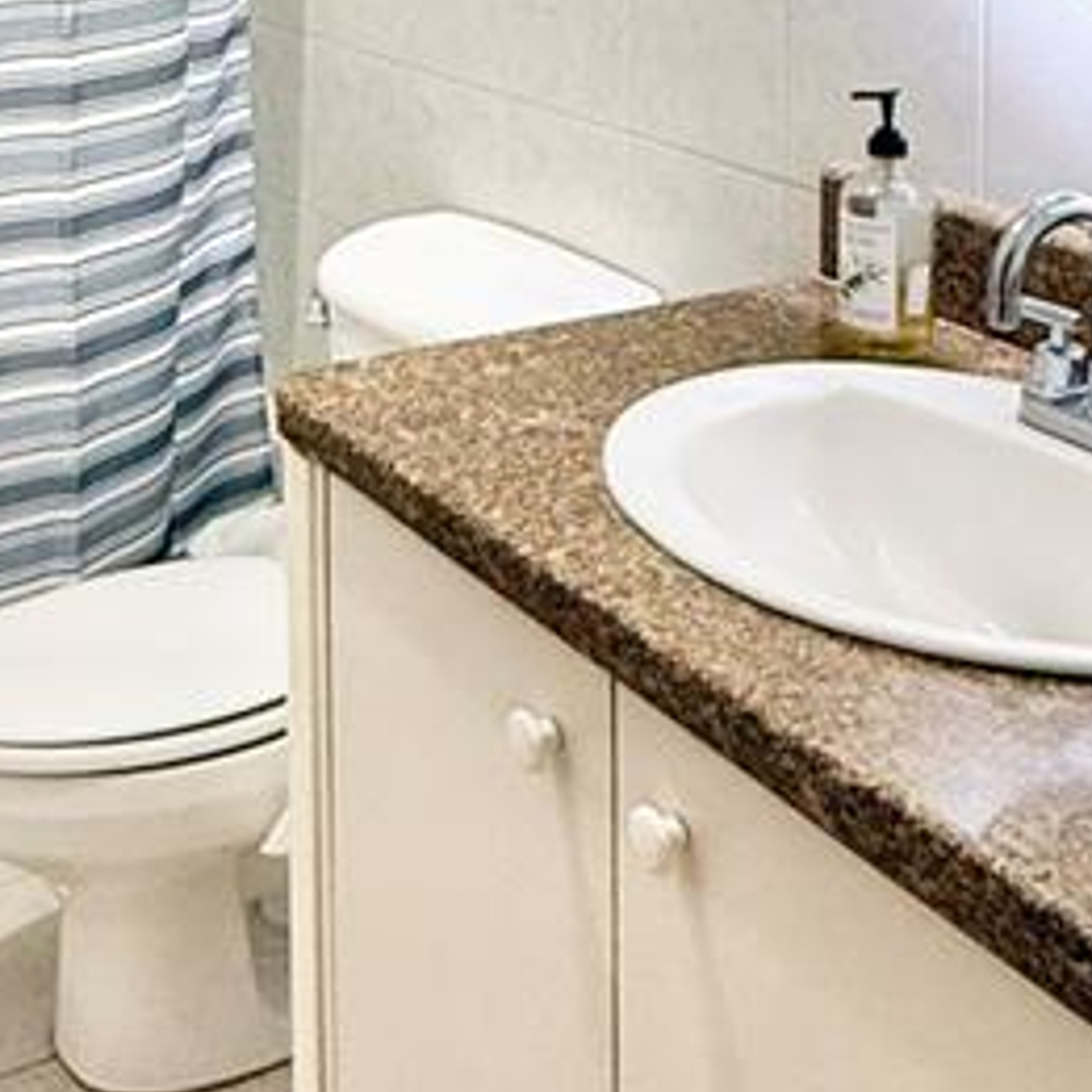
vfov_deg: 27.2
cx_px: 364
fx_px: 2034
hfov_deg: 29.8
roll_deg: +0.0
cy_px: -146
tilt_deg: -3.5
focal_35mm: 57
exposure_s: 1/120
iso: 250
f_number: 2.2
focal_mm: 2.22
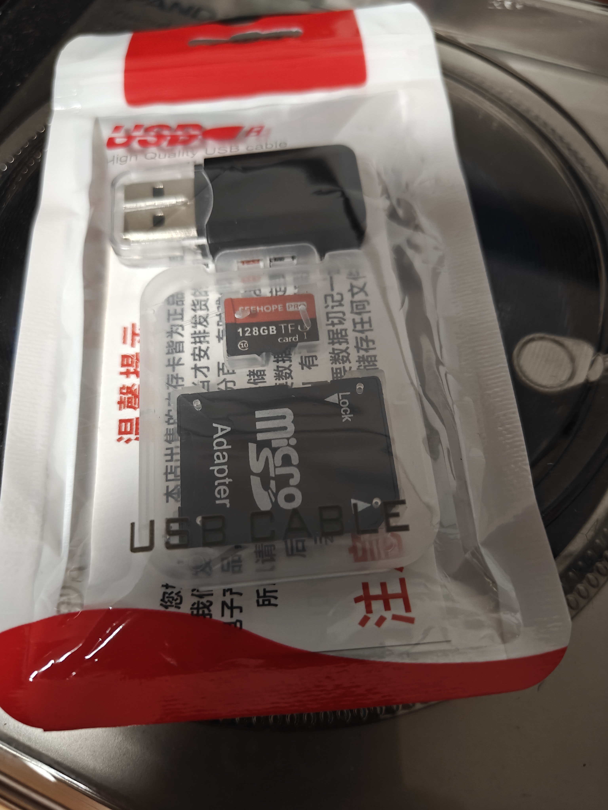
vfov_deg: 71.6
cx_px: 304
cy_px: 405
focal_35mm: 24
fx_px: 562
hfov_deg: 56.8
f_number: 1.8
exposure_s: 1/33
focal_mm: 5.59
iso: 1000
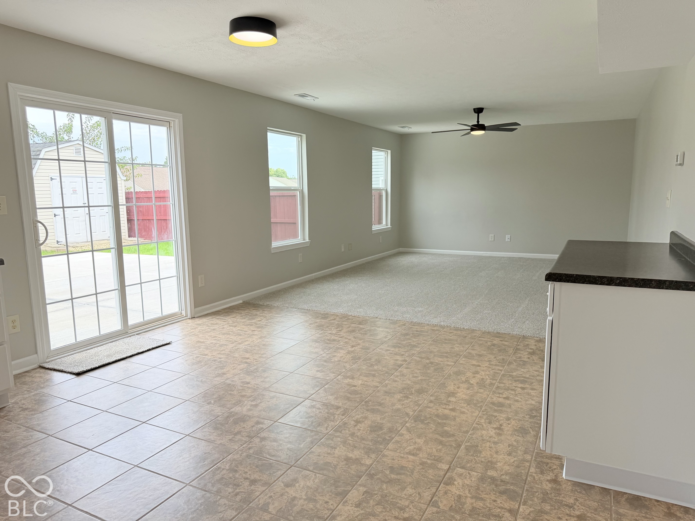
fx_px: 482
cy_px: 260
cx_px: 348
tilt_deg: -8.2
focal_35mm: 24
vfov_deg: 56.8
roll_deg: +0.5
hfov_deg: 71.6
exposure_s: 1/695
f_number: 1.78
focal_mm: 6.76
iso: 100
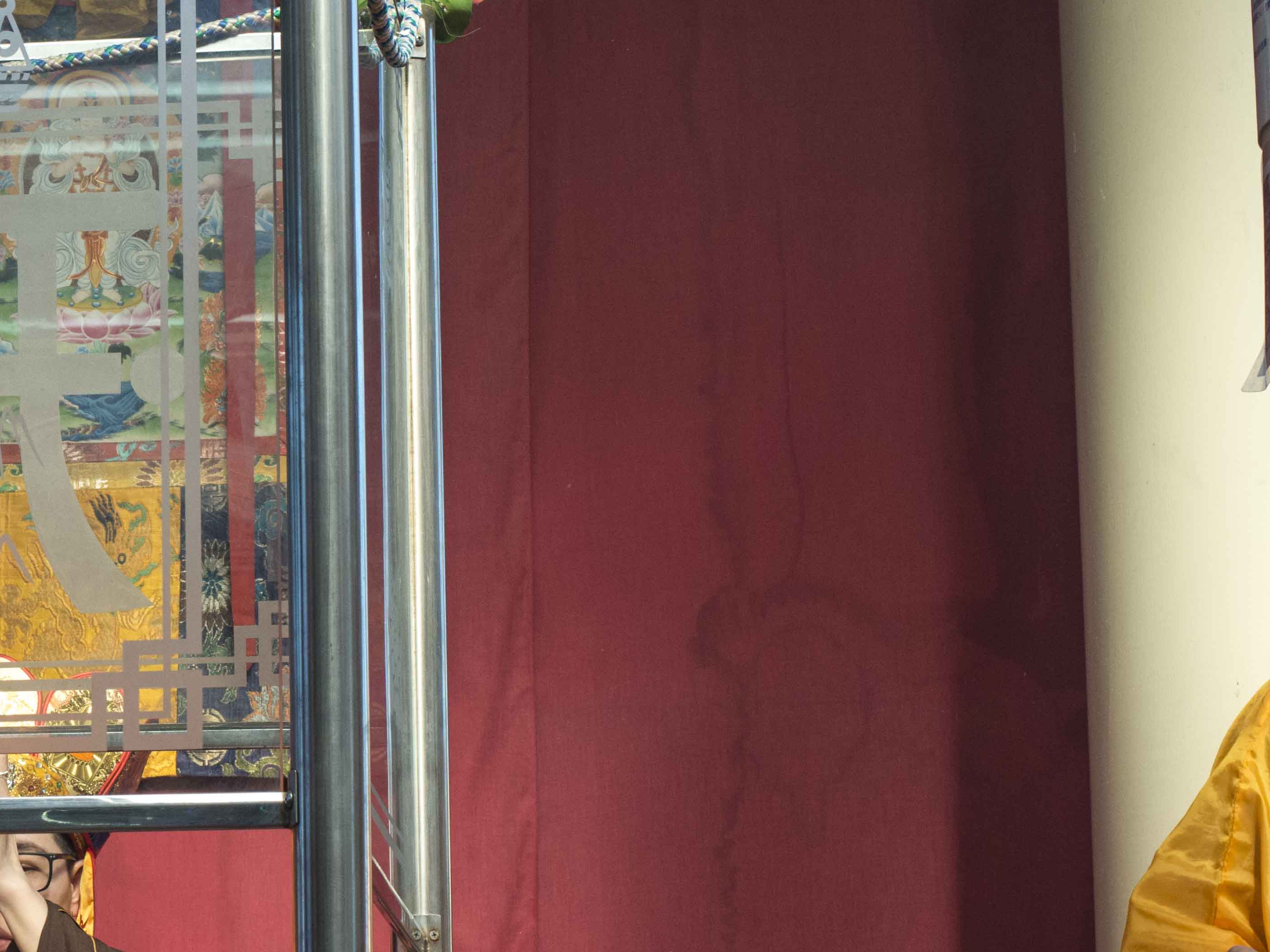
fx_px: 4623
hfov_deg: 15.2
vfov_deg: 11.8
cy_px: 638
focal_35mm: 126
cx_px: -192
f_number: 10
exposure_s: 1/250
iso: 1600
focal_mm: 50
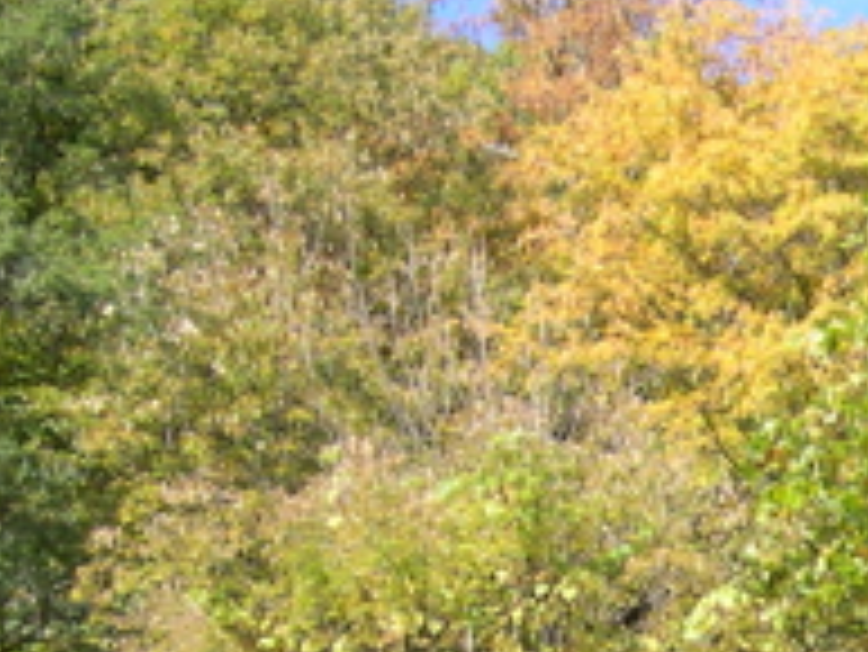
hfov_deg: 14.9
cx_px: 1133
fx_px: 3161
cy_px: 917
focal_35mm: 126
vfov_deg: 11.4
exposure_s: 1/349
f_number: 2.8
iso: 100
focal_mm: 8
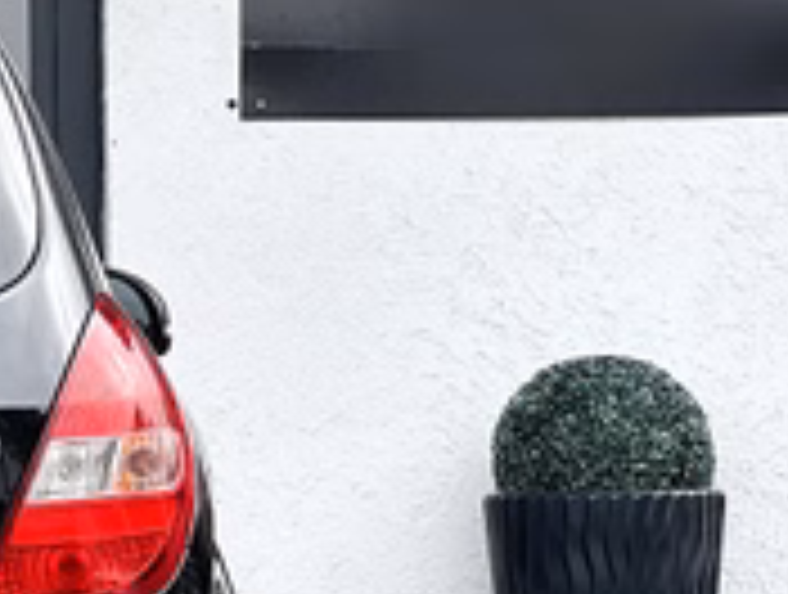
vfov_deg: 5.3
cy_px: 518
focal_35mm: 281
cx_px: -563
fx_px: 6410
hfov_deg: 6.9
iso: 32
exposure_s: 1/163
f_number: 2.8
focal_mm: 9
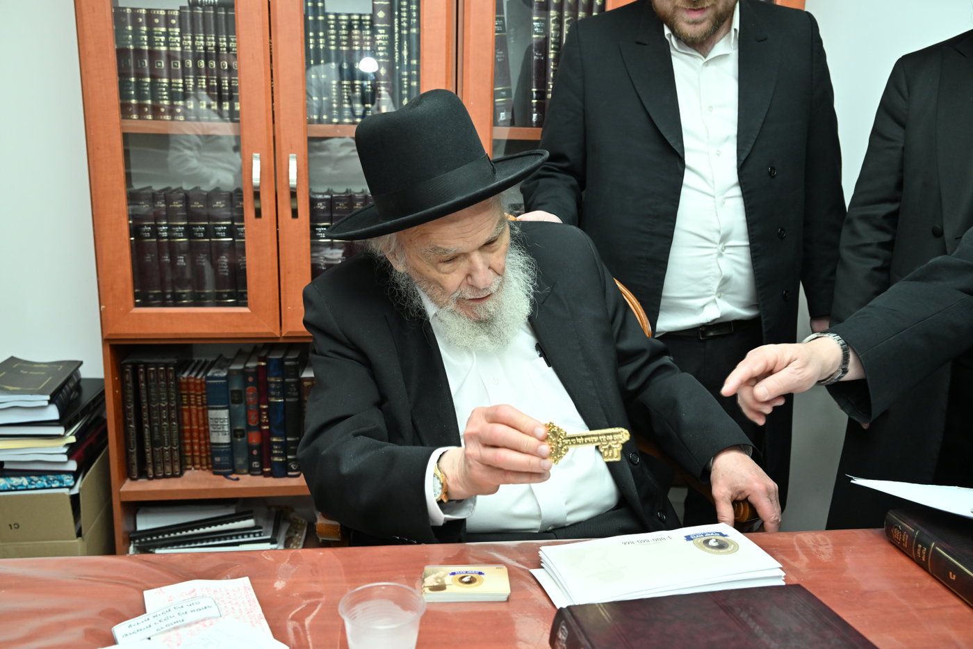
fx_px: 838
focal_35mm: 31
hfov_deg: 60.3
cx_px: 486
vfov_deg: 42.3
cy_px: 324
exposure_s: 1/200
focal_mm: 31
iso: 1600
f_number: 5.6
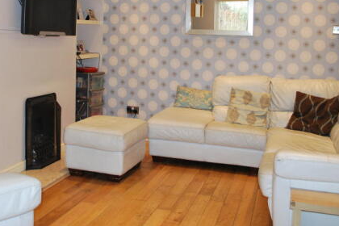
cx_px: 130
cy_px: 54
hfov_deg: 46.0
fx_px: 395
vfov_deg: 31.3
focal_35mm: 42
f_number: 4
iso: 400
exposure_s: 1/60
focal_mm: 18
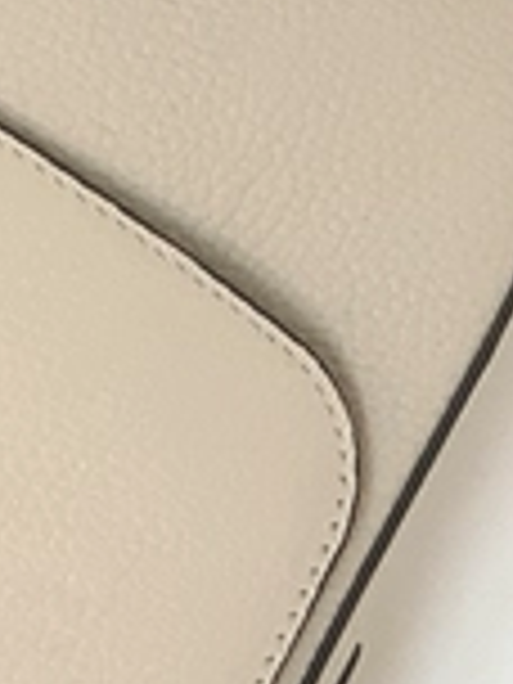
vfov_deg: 5.8
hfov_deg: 4.2
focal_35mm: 342
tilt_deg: -88.4
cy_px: 648
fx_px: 6758
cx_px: -796
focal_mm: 6
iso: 40
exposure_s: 1/100
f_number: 2.4
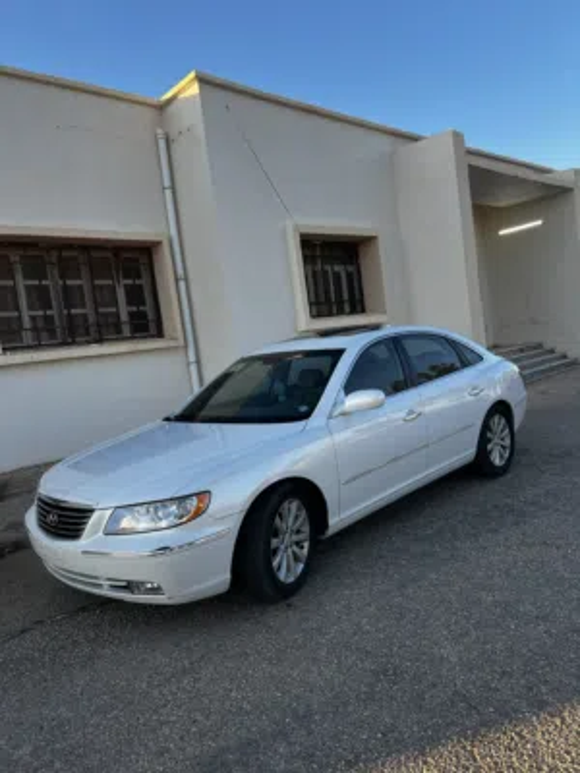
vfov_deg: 67.3
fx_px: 581
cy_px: 386
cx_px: 290
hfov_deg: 53.1
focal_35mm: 26
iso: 50
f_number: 1.5
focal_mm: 5.7
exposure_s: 1/859
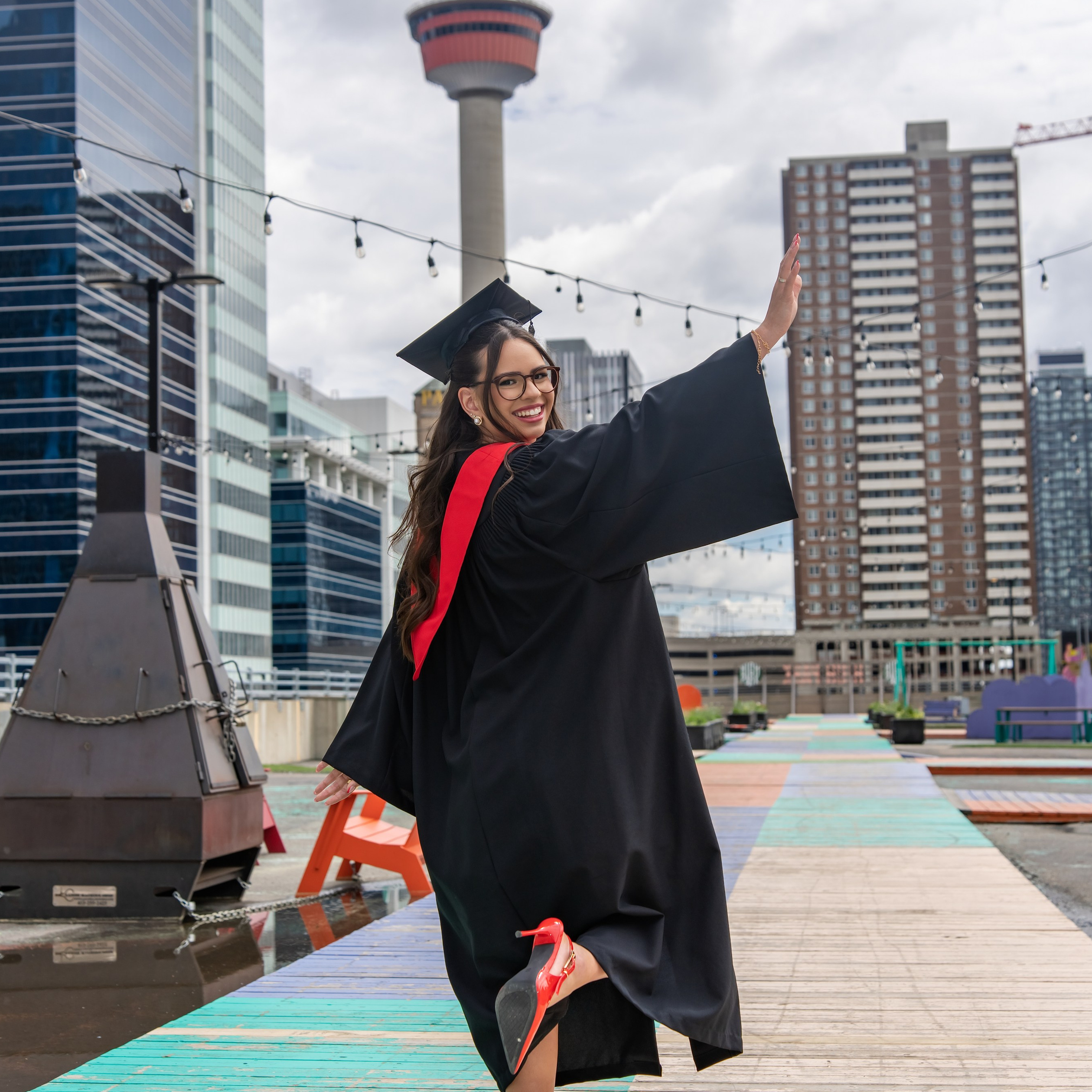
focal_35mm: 57
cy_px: 499
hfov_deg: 30.0
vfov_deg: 30.0
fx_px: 2034
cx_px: 538
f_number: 4.5
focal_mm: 44
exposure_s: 1/1000
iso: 100
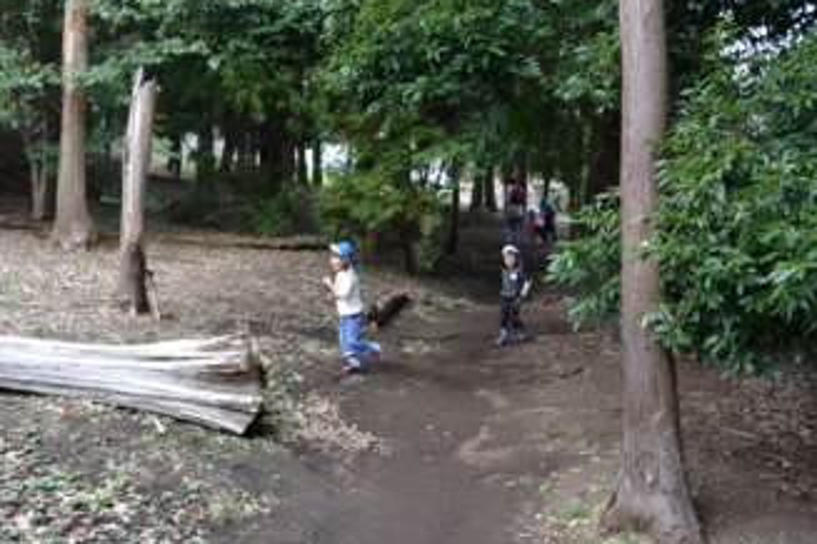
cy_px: 246
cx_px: 400
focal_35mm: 33
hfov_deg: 57.2
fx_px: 749
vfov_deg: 39.9
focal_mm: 18
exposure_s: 1/80
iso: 400
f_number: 4.5
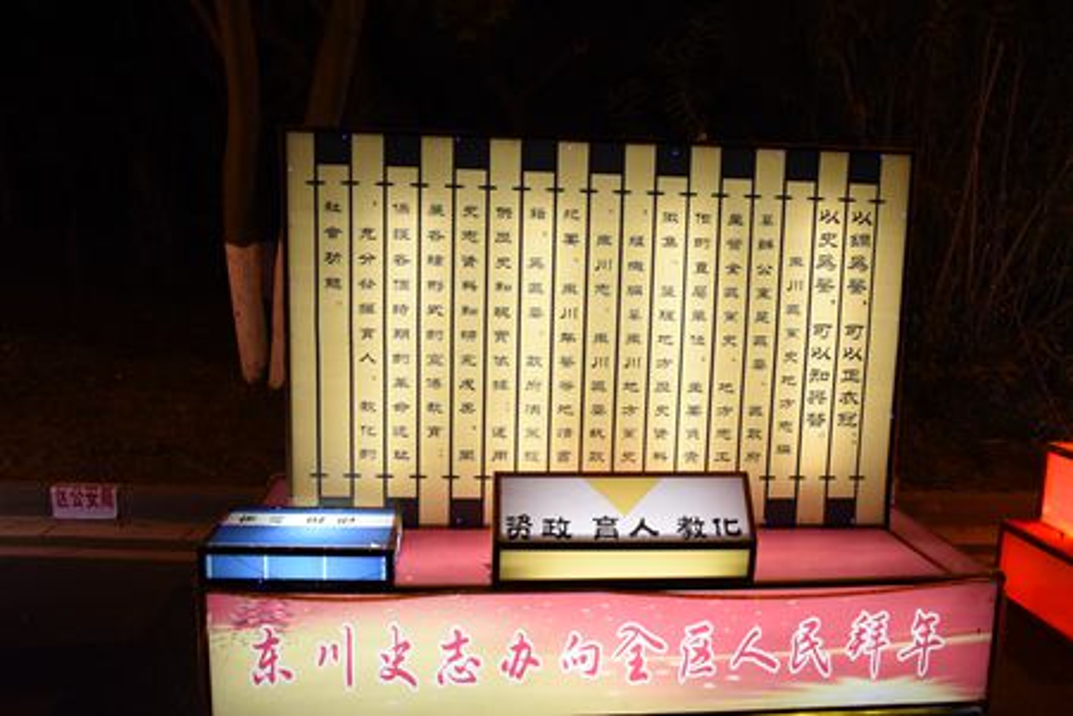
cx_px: 536
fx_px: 954
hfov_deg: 58.7
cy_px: 358
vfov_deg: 41.1
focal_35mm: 32
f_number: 4.5
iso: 1600
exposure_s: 1/80
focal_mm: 32
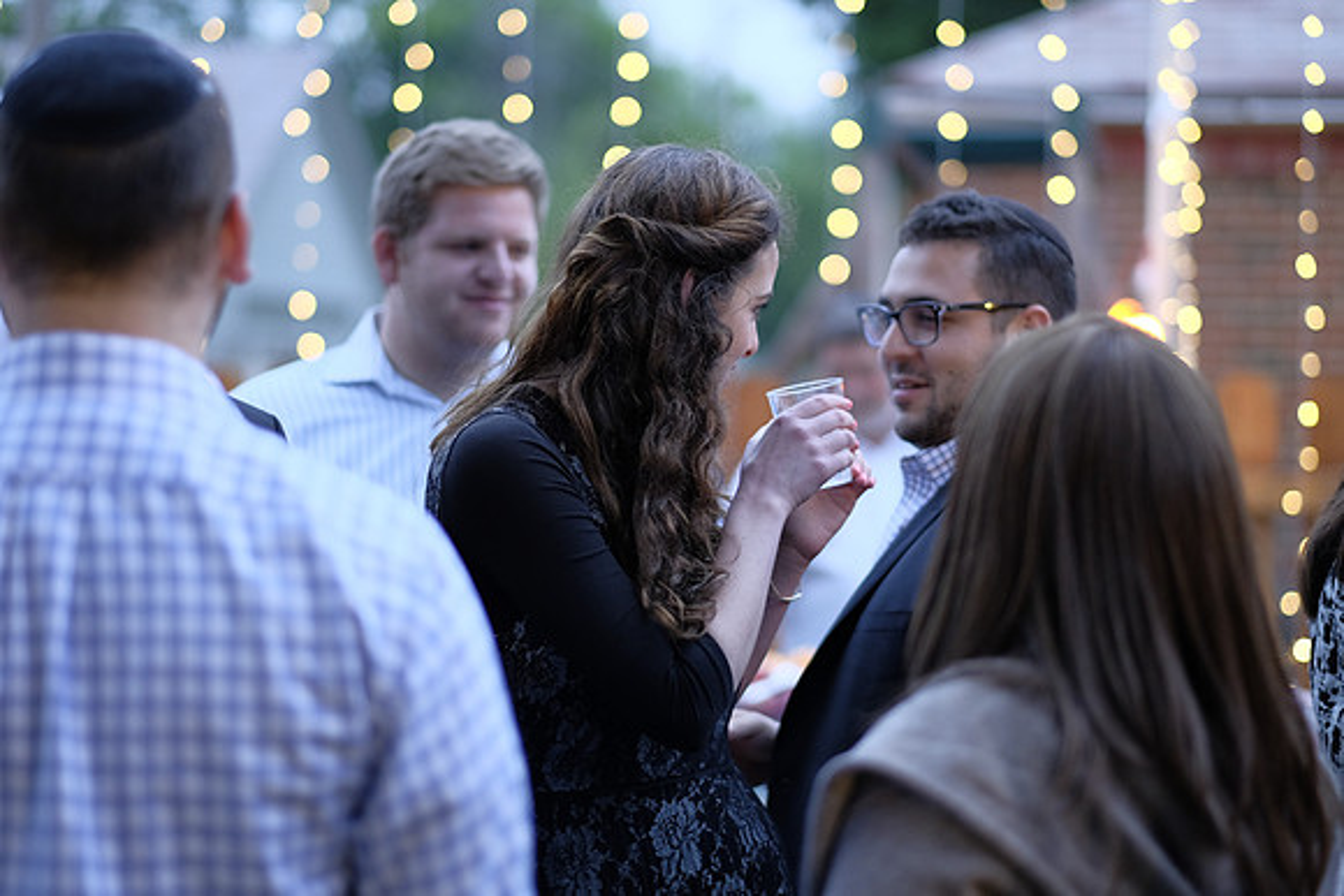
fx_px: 3137
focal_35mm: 84
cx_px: 672
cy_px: 448
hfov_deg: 24.2
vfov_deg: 16.3
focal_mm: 56
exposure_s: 1/160
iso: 800
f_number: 1.2
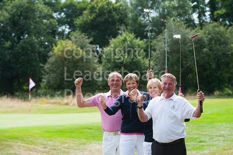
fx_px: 712
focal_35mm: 110
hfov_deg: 18.6
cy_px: 78
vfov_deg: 12.4
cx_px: 116
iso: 400
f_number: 5.6
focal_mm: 110
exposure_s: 1/1600
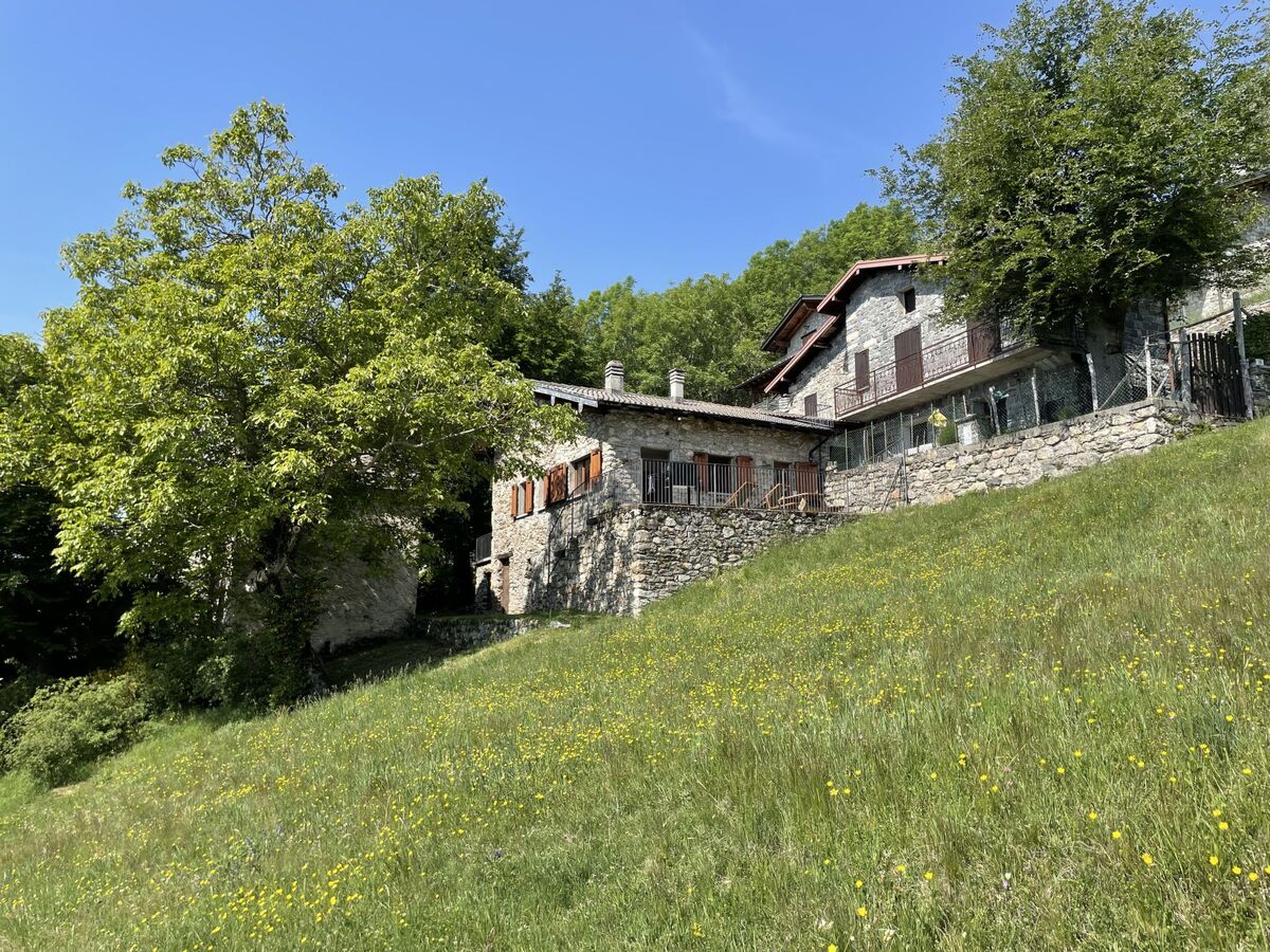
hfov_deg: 67.3
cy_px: 476
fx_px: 954
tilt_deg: +11.5
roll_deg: +1.4
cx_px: 635
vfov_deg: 53.1
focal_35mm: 26
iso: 32
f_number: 1.6
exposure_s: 1/1949
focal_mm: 4.2
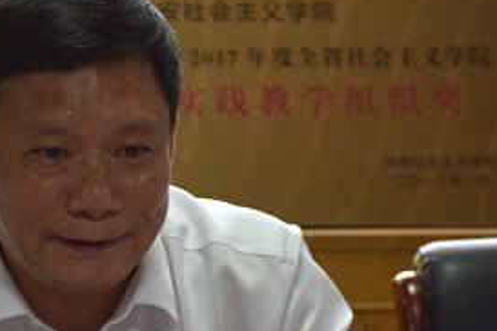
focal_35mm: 247
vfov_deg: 5.6
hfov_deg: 8.3
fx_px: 3411
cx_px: 118
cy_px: 309
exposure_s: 1/125
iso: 1800
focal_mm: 75
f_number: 5
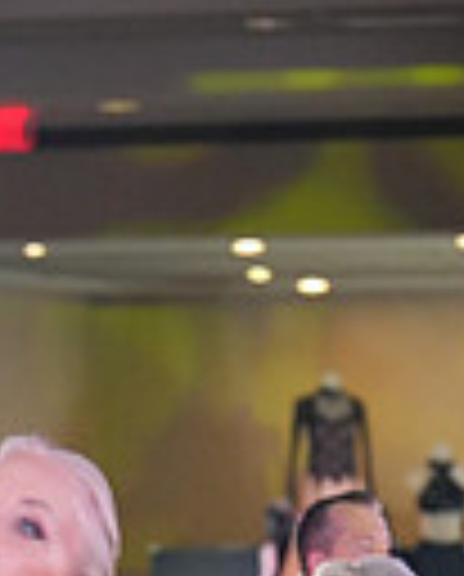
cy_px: 1148
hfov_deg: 3.6
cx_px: -331
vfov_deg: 4.5
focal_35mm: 424
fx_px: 7252
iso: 2000
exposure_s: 1/400
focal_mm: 100
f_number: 4
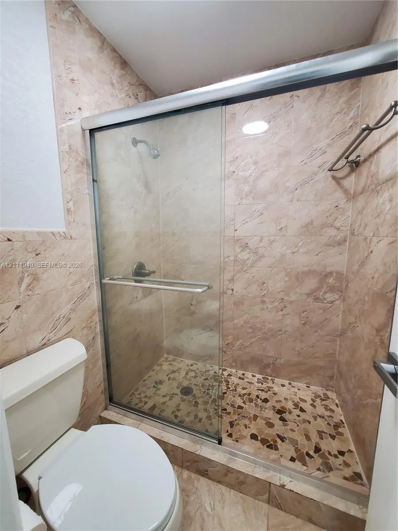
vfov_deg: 106.2
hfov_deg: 89.9
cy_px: 266
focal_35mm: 13
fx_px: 199
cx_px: 199
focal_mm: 1.8
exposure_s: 1/60
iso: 250
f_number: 2.2
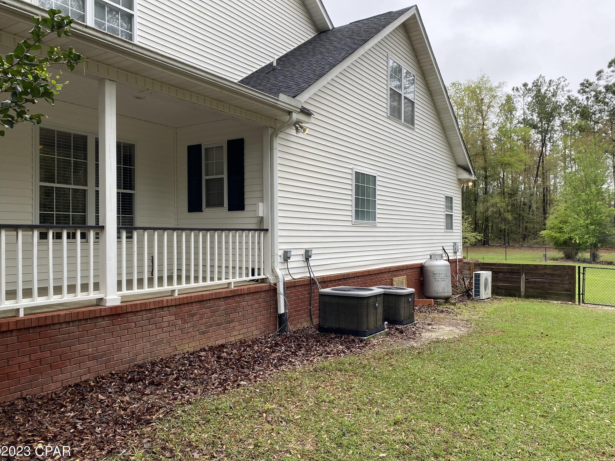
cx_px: 308
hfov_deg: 65.3
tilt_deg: +1.1
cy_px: 233
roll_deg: +0.1
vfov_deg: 51.4
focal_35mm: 27
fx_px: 480
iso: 32
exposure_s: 1/381
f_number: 1.8
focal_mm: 4.25
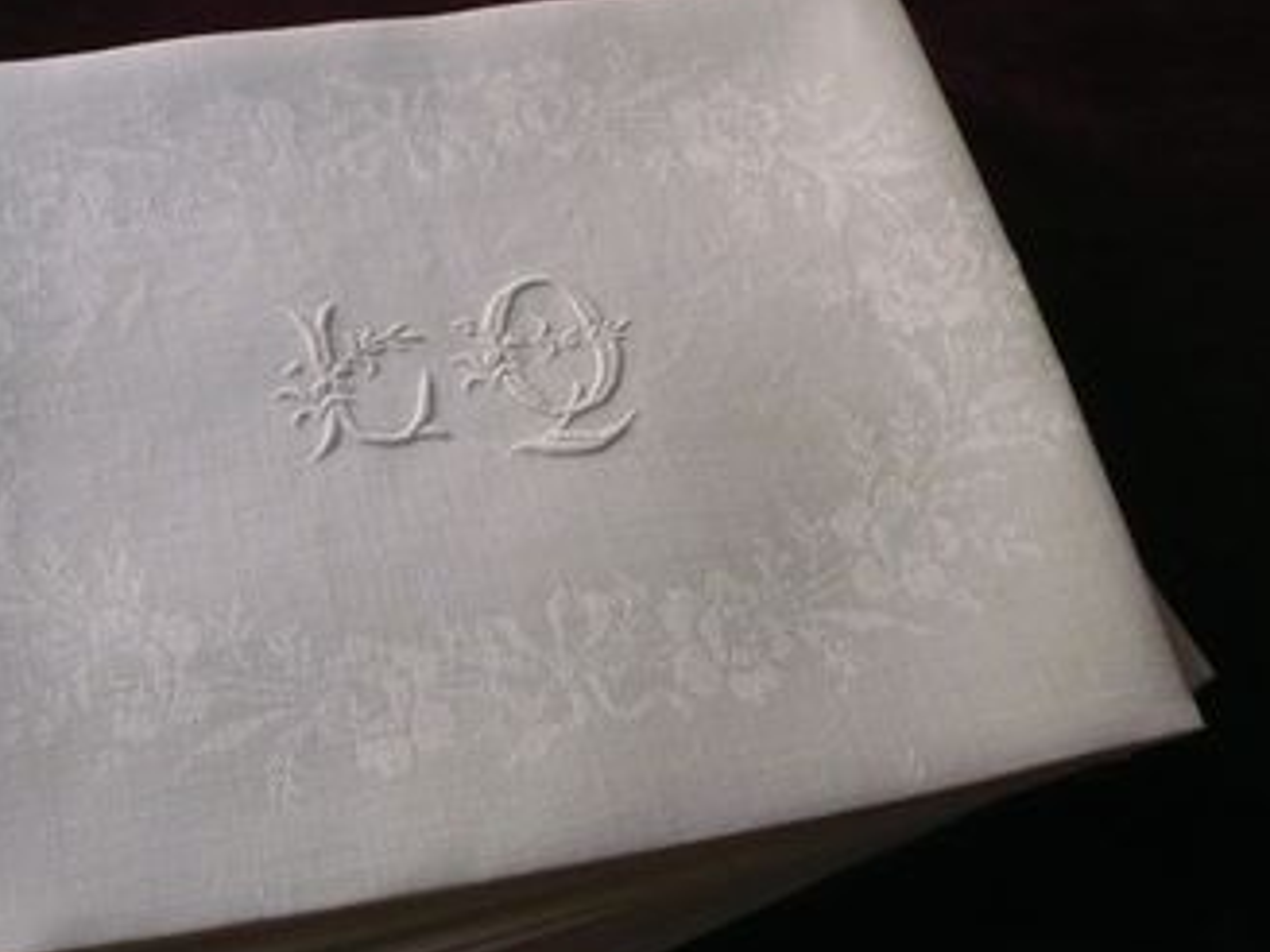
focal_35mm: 47
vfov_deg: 30.9
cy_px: 526
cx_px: 496
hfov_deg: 40.2
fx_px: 1724
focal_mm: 5.8
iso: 400
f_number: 2.8
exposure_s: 1/400
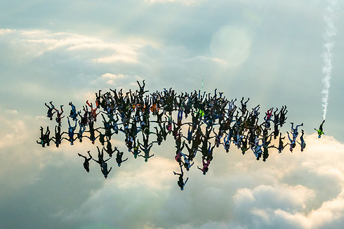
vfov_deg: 15.3
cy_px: 167
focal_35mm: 89
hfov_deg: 22.9
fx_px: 850
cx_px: 166
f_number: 16
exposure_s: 1/1600
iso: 1250
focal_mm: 50
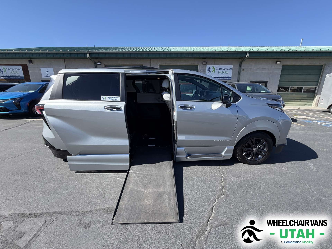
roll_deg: -0.1
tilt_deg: -12.9
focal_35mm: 14
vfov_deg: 85.7
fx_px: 134
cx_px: 166
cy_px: 124
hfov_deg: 102.1
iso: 40
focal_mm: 2.22
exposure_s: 1/717
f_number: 2.2
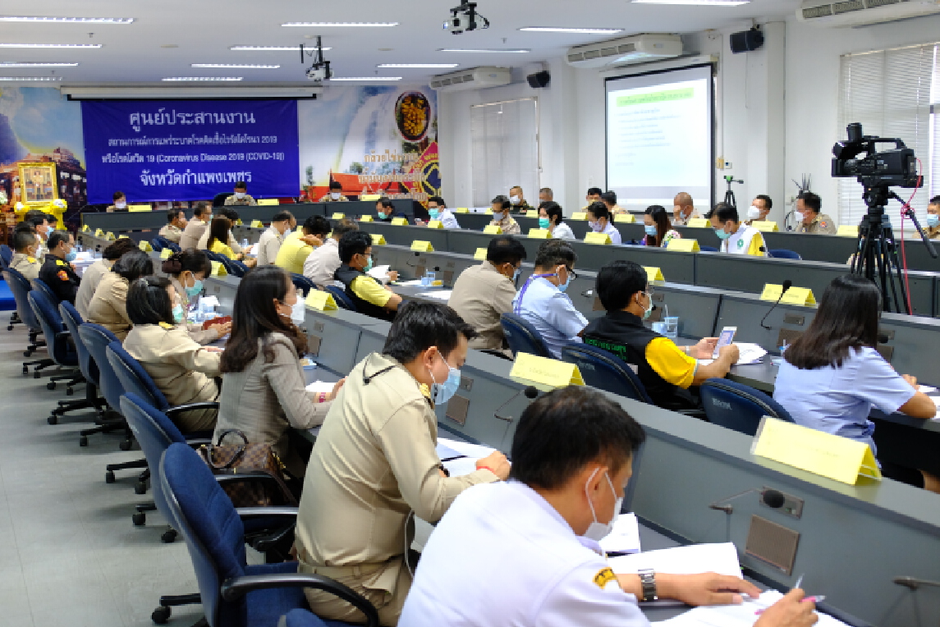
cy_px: 322
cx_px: 465
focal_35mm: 44
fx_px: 1149
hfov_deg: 44.5
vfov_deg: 30.5
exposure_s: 1/40
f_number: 4.2
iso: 1600
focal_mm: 27.9
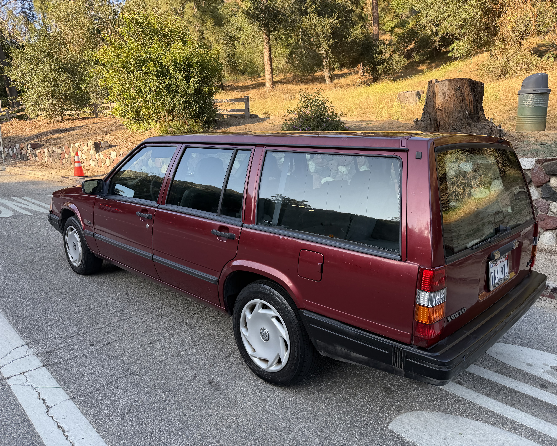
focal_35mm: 25
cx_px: 295
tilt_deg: -6.8
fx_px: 412
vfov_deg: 56.8
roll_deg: +3.0
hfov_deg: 68.0
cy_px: 223
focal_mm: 6.76
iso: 100
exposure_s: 1/584
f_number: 1.78
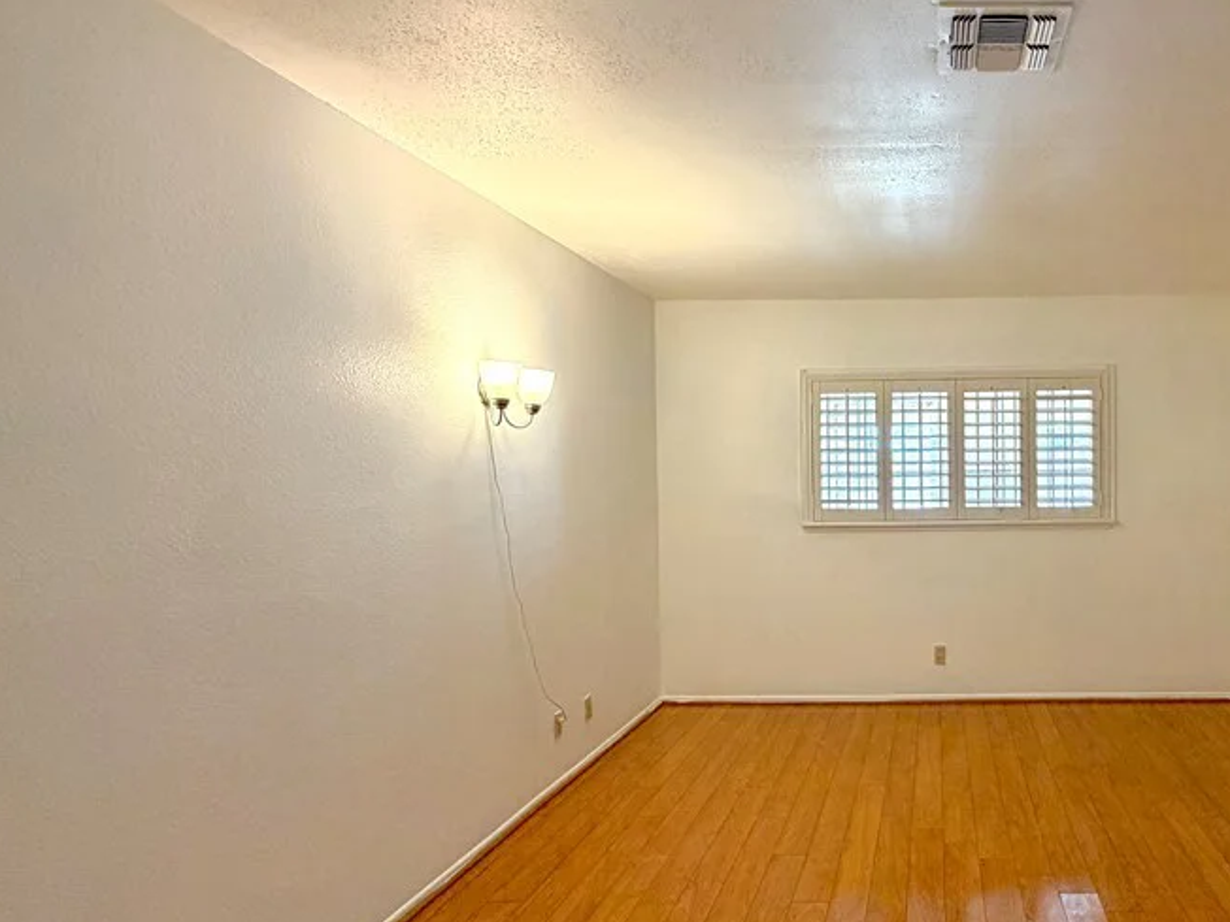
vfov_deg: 61.0
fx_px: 782
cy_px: 490
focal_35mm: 22
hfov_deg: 70.9
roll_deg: +1.4
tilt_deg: -1.7
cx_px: 932
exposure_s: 1/60
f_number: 2.2
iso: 200
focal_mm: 2.22
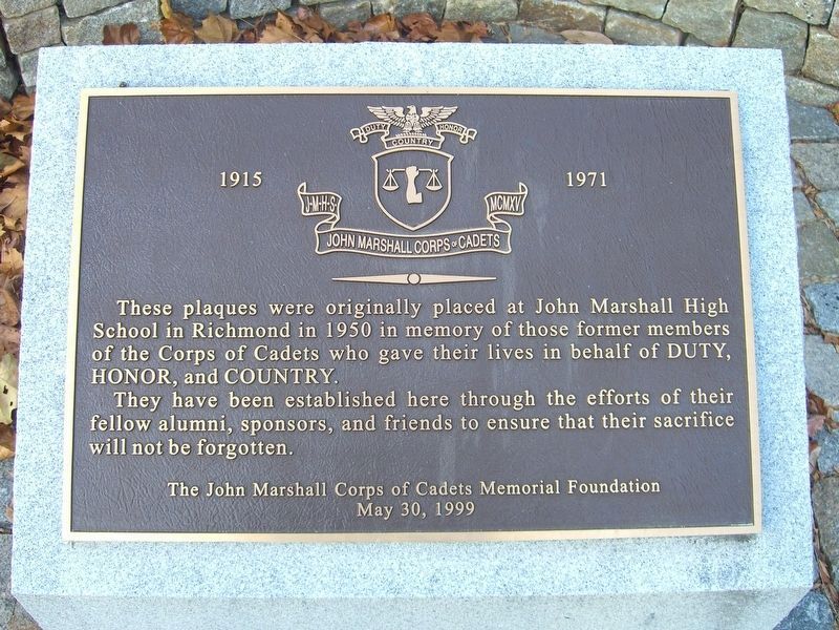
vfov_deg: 37.7
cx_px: 420
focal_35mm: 38
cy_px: 315
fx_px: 921
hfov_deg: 49.0
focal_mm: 7.9
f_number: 2.8
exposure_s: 1/20
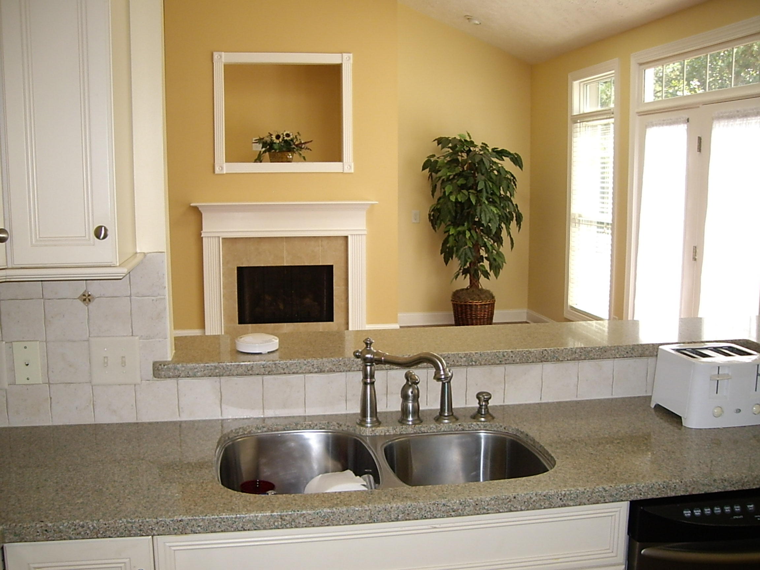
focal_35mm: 38
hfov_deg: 49.0
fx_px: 834
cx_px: 380
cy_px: 285
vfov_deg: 37.7
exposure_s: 1/80
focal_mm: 6.2
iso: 100
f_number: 2.7
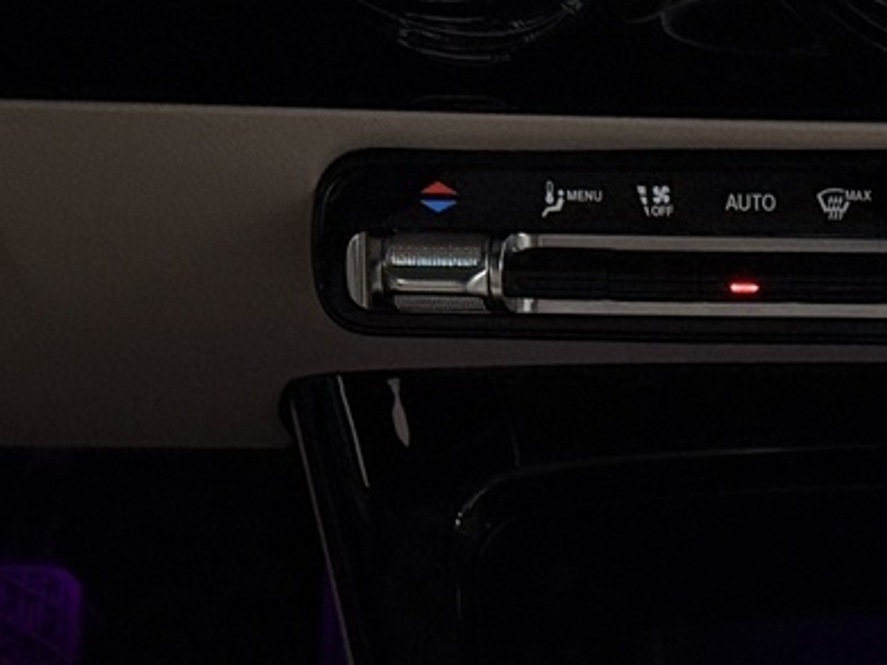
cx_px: 978
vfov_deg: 8.1
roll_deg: +1.4
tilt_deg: -34.2
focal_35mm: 177
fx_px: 4534
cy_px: 1105
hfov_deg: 11.0
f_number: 1.78
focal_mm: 6.76
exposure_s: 1/57
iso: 200
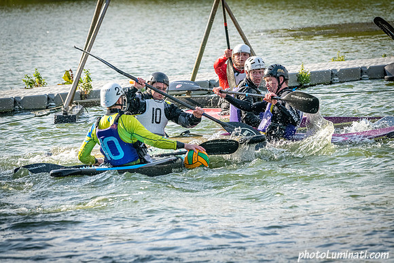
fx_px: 3284
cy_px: 132
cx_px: 197
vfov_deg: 4.6
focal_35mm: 300
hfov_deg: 6.9
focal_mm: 300
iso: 2500
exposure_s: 1/3200
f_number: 9
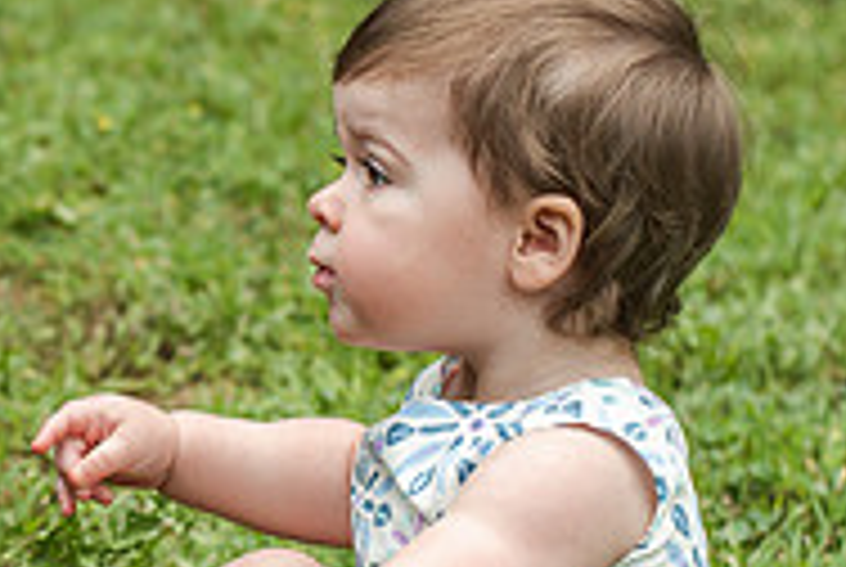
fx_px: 3625
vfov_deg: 8.9
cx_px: -72
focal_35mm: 154
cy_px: 286
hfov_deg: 13.1
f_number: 3.5
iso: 640
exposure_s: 1/2500
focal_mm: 50
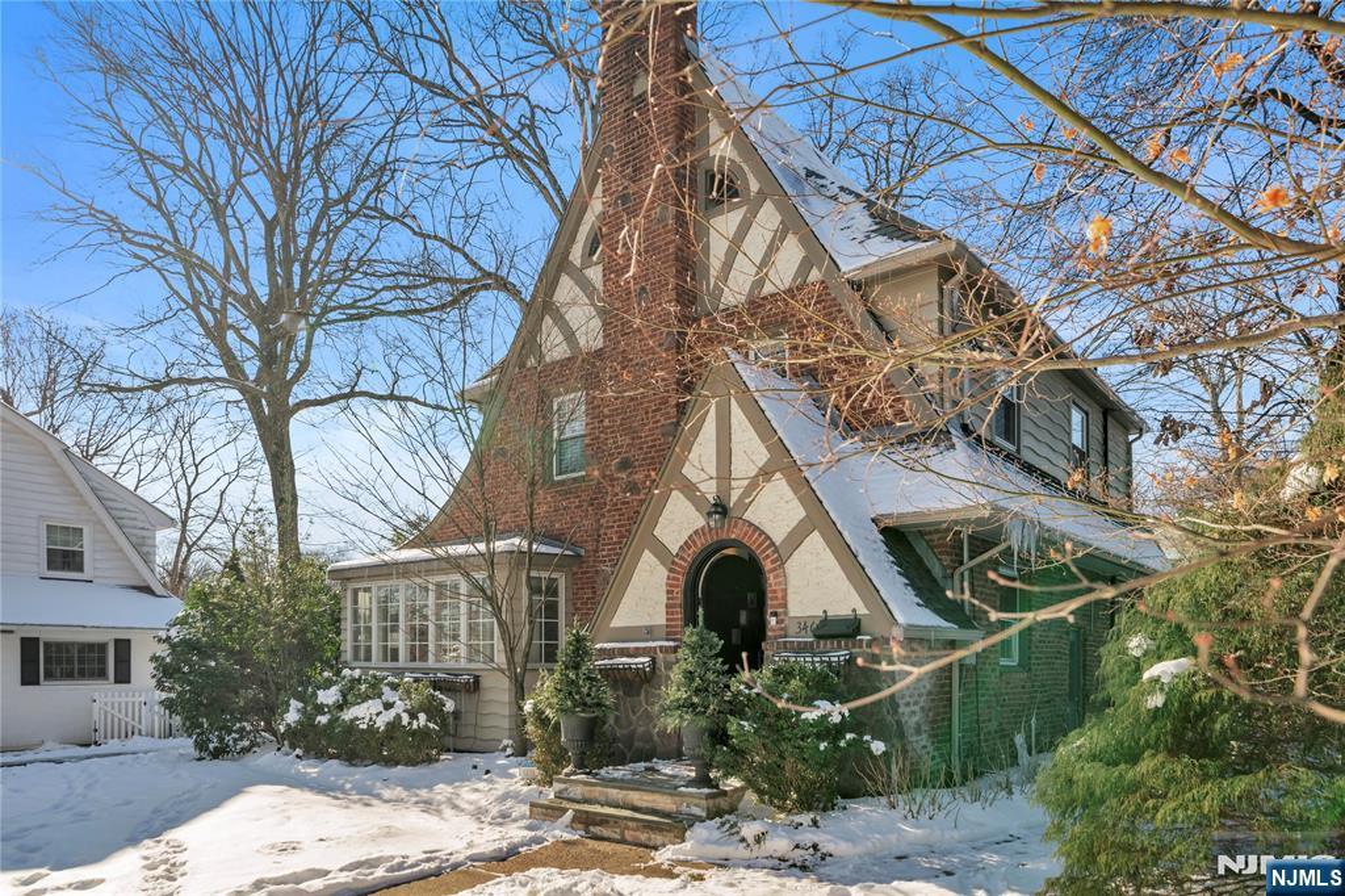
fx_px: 822
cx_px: 672
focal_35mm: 22
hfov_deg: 78.6
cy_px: 448
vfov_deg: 57.2
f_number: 7.1
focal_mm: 22
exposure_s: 1/200
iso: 100
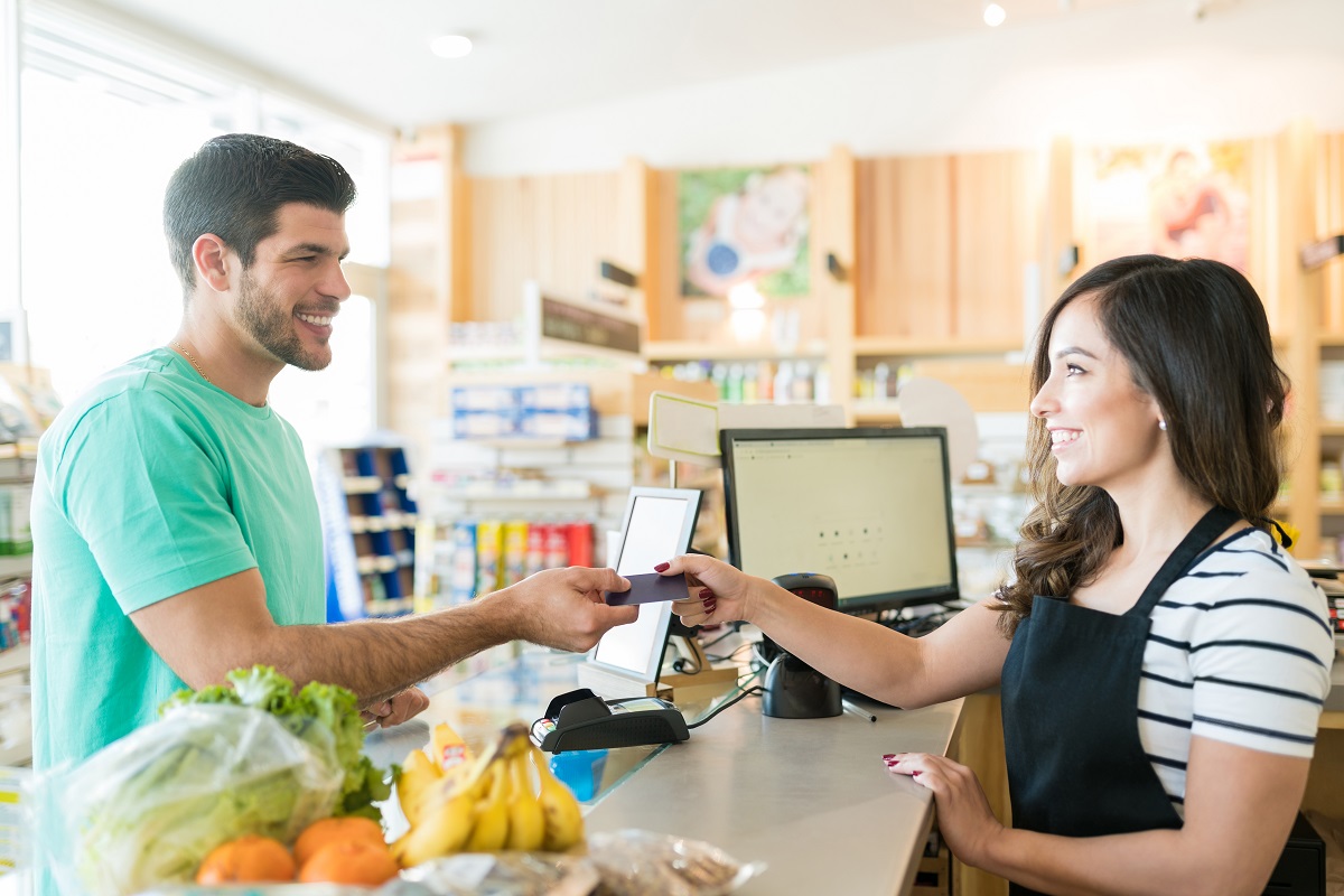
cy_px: 448
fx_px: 1307
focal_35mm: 35
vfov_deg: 37.9
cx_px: 672
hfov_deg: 54.4
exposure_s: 1/125
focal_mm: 35
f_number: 1.8
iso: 250
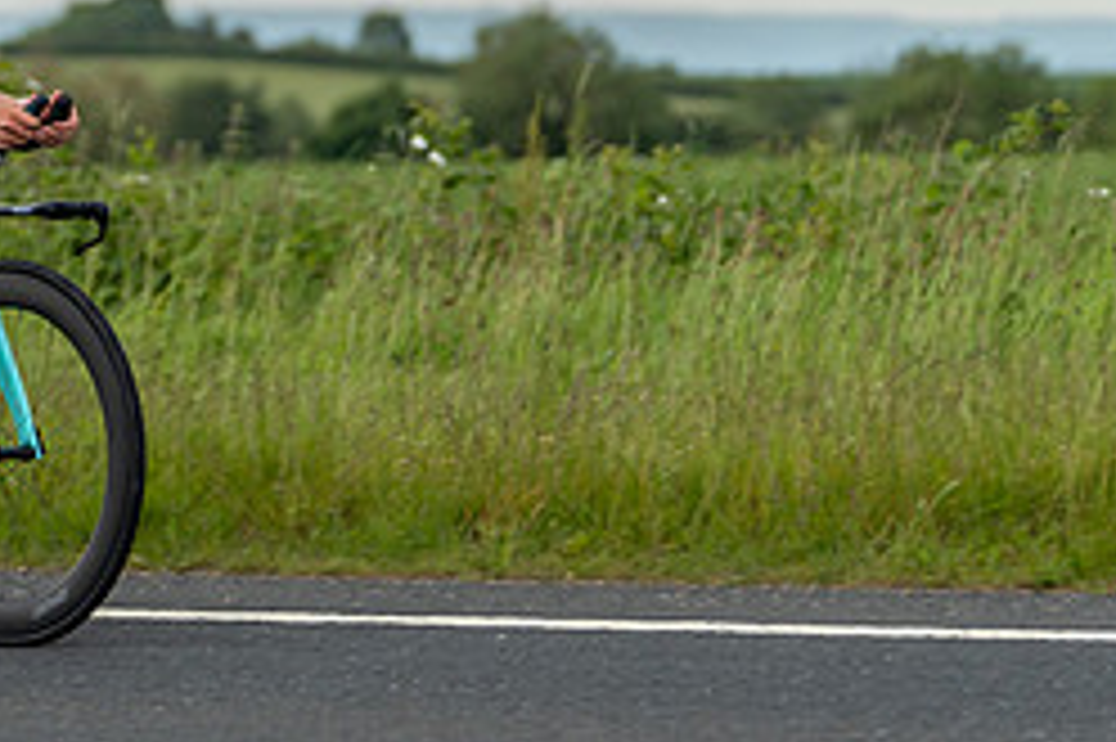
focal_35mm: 311
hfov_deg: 6.6
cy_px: 34
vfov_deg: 4.4
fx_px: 9634
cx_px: -180
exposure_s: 1/500
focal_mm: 114
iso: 250
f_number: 3.2
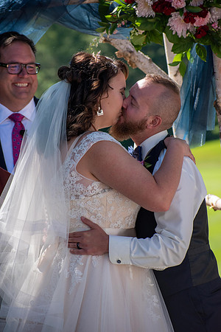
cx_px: 110
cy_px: 166
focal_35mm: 232
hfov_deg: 5.9
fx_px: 2141
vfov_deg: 8.9
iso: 400
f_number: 5
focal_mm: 155
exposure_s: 1/1600
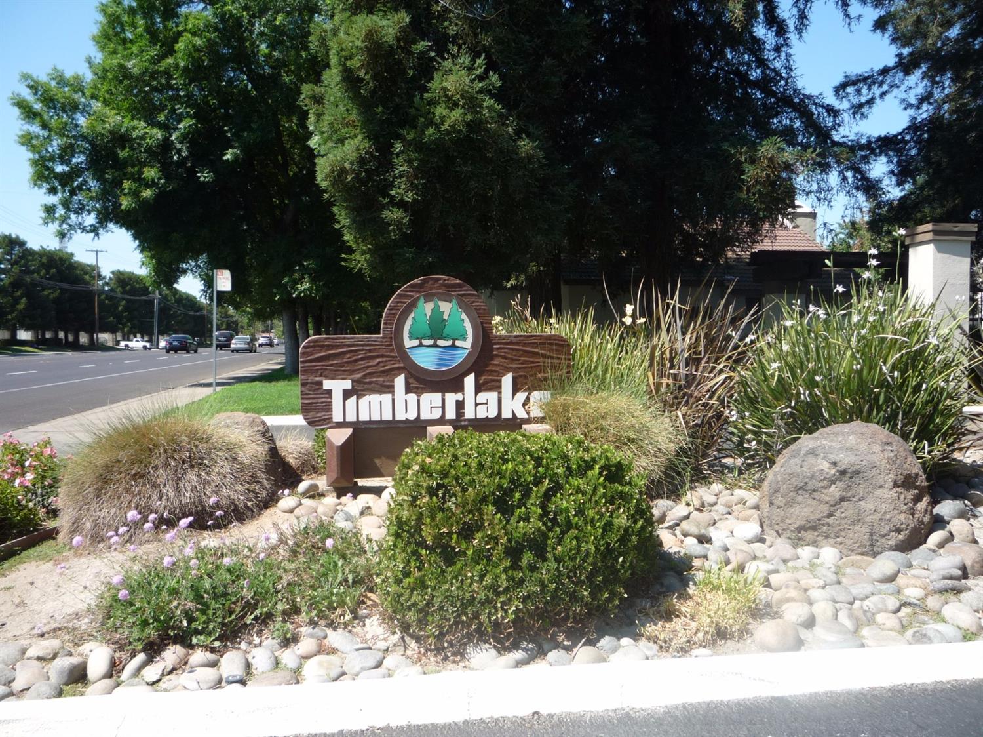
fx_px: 852
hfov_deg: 60.0
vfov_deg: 46.8
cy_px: 368
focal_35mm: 30
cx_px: 492
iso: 100
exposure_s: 1/320
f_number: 4
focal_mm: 5.2
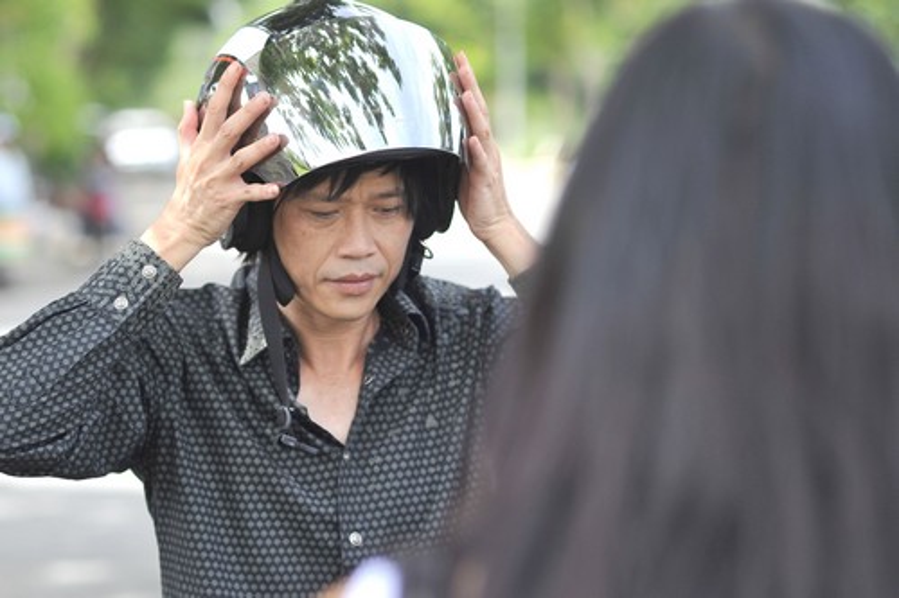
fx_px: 2122
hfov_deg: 23.9
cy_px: 299
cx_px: 450
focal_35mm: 85
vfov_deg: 16.1
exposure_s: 1/2000
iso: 400
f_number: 3.2
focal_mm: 85
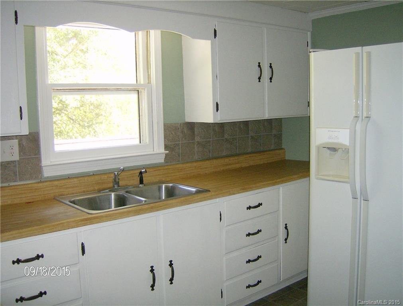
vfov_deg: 40.0
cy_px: 153
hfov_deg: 51.1
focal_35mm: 36
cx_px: 202
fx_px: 421
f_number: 2.8
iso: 200
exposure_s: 1/60
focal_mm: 6
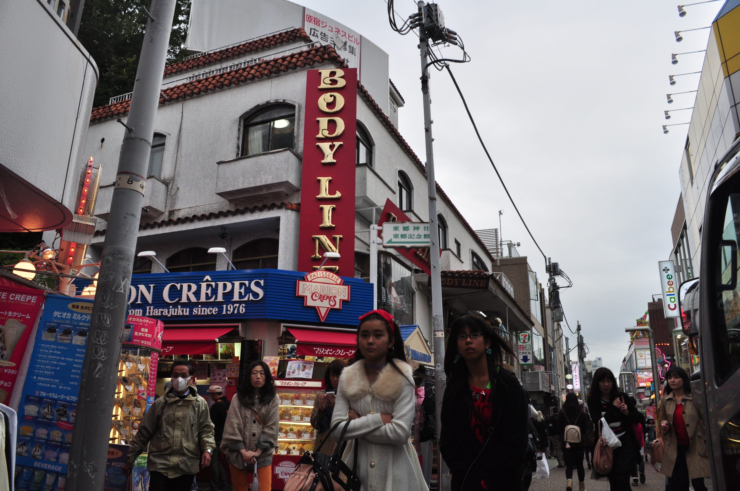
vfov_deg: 47.8
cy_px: 246
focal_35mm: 27
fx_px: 554
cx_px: 370
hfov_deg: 67.4
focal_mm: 18
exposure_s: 1/320
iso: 500
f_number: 9
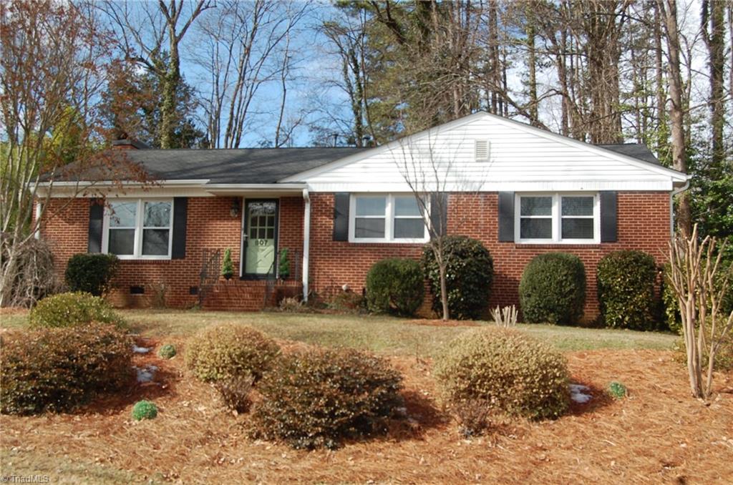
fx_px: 853
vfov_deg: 31.7
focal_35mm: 42
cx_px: 366
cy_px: 242
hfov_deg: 46.5
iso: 200
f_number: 8
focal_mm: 28
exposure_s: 1/250
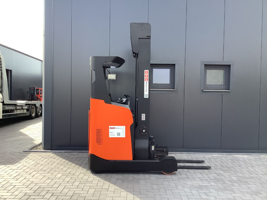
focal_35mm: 31
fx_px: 239
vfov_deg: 45.4
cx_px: 134
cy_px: 100
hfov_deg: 58.4
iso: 25
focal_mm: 3.3
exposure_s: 1/201
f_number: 2.4
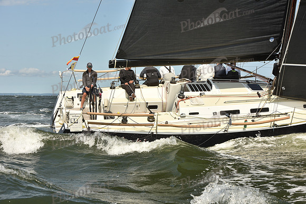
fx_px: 595
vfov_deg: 19.5
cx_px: 153
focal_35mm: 70
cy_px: 102
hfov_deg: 28.8
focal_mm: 70
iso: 250
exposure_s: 1/800
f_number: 10
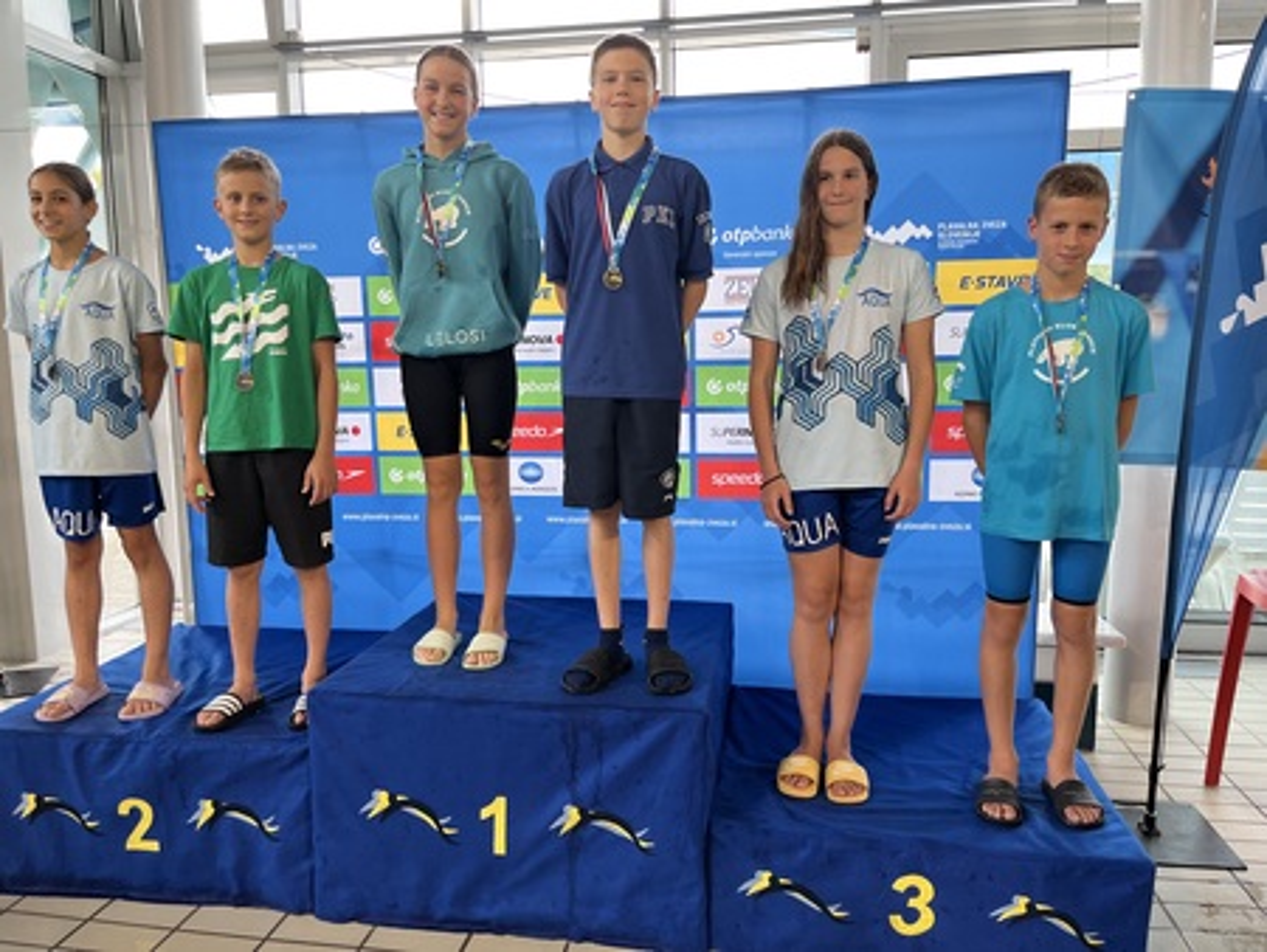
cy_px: 476
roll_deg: +0.6
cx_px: 634
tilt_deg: -8.2
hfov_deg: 67.3
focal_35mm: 26
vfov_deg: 53.1
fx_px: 952
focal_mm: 5.1
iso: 125
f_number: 1.6
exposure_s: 1/121
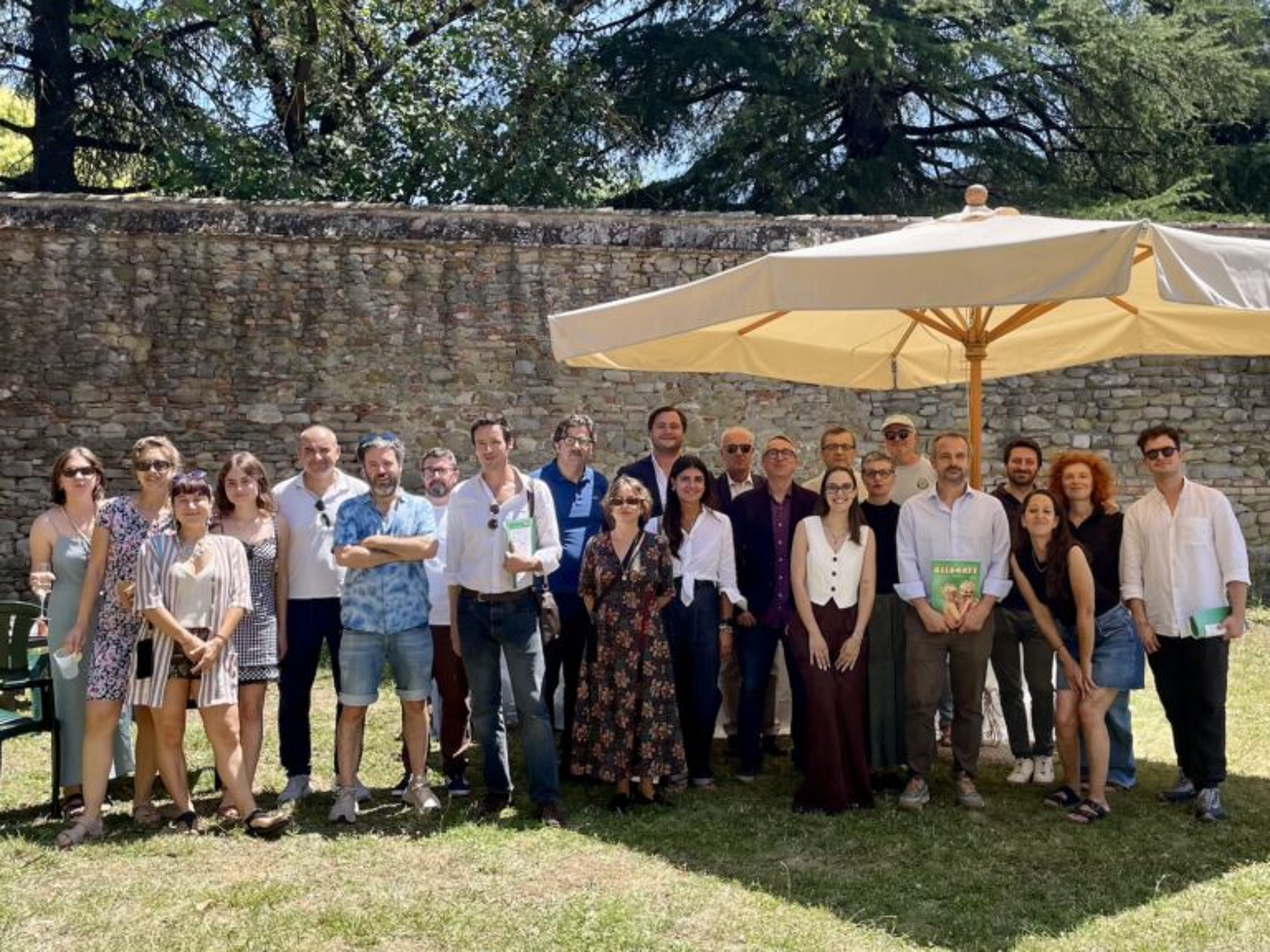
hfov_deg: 67.3
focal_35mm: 26
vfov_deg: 53.1
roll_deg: +1.1
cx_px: 635
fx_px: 954
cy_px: 476
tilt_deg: +2.7
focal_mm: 4.2
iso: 32
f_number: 1.6
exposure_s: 1/1289
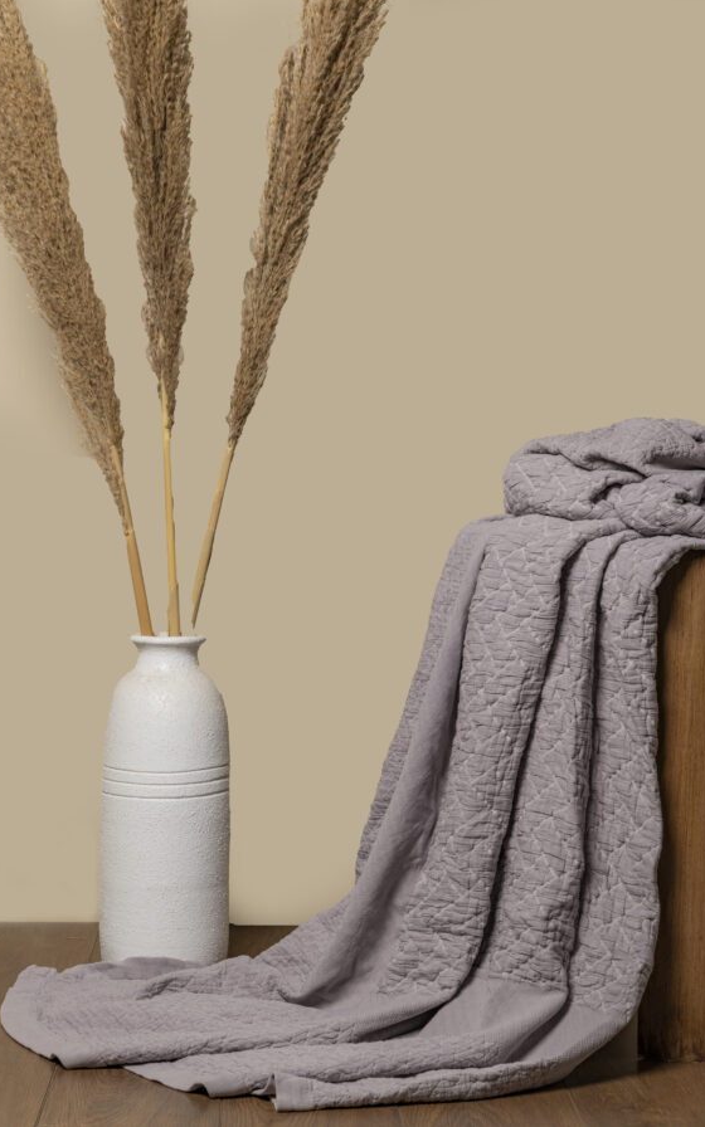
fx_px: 2675
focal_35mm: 87
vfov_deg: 23.8
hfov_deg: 15.0
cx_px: 364
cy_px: 562
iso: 100
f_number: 11
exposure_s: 1/160
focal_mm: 85
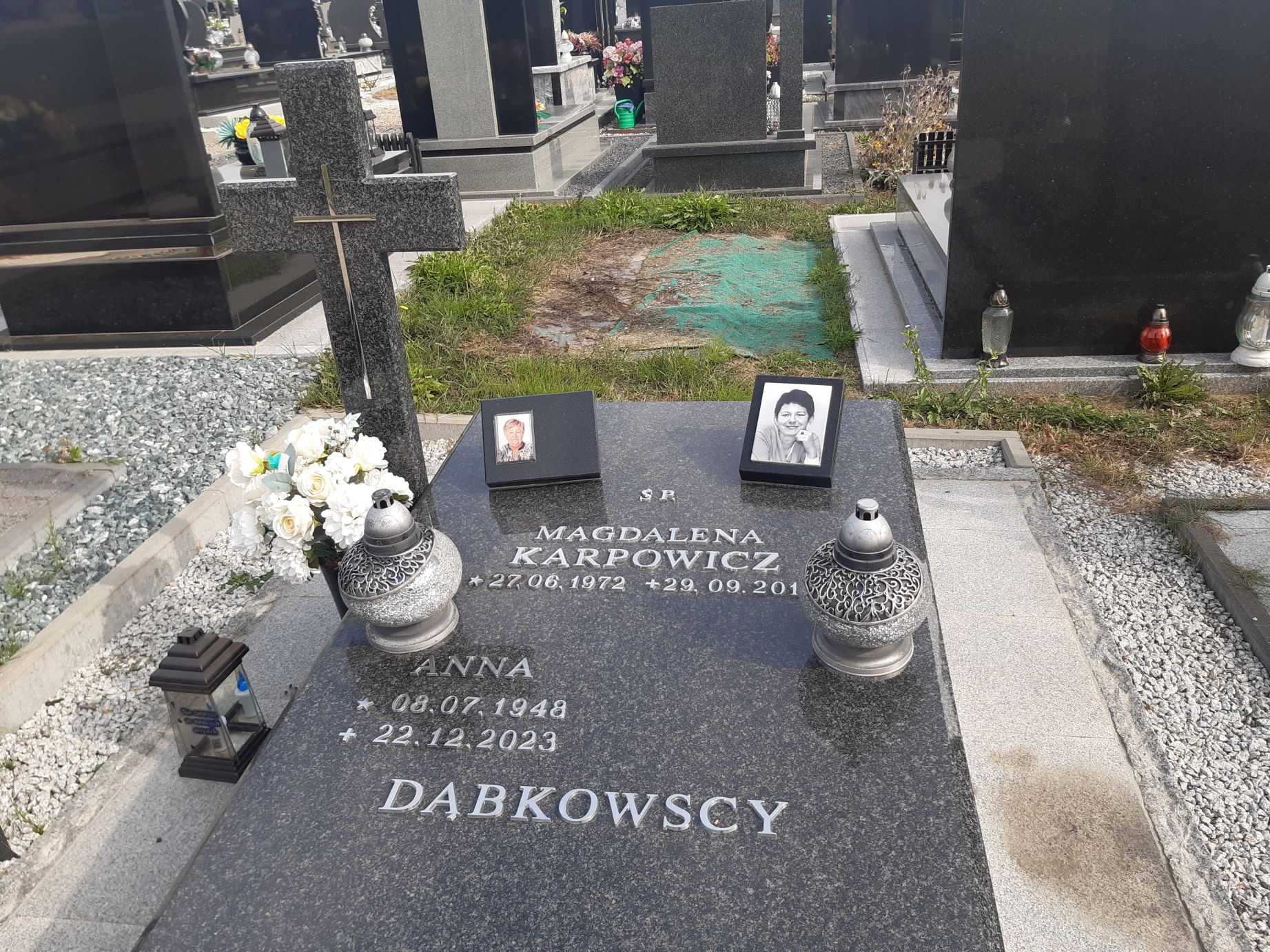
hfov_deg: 67.3
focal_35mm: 26
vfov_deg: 53.1
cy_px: 476
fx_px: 954
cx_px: 635
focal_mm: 3.92
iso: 40
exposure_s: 1/692
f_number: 1.7
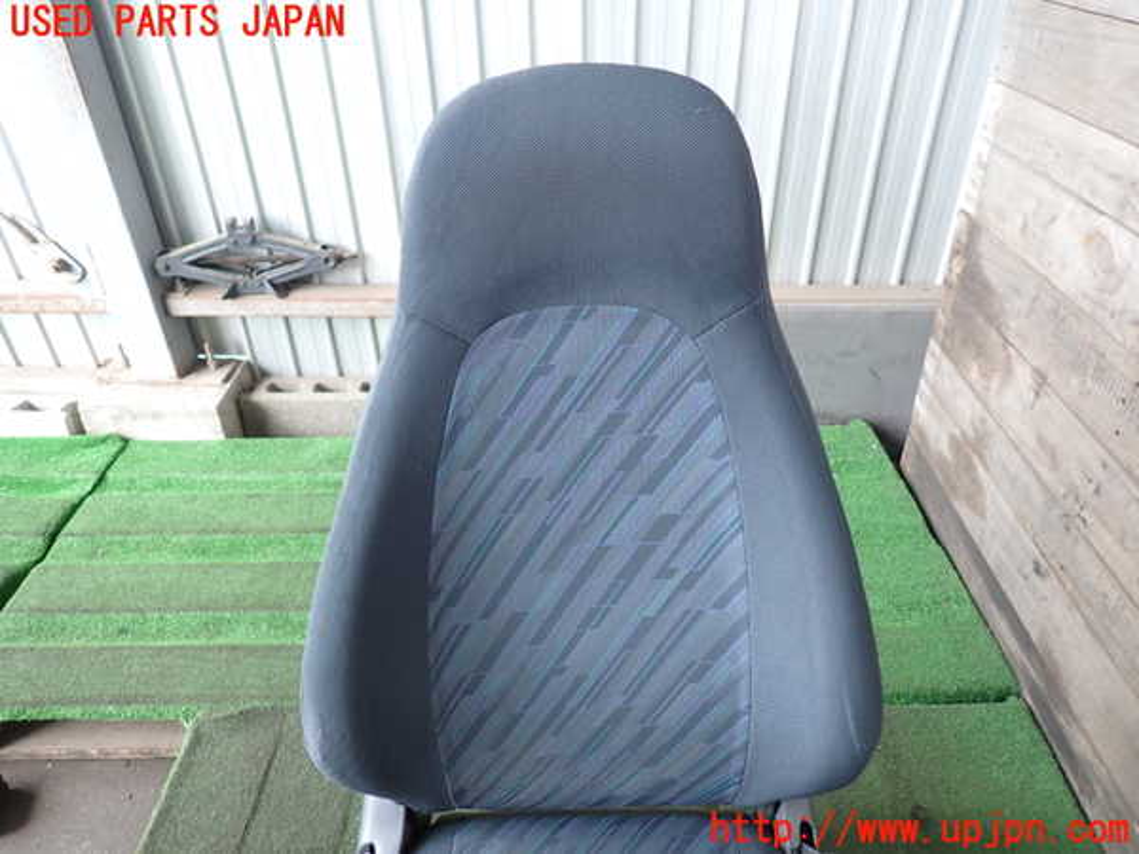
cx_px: 570
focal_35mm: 25
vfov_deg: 54.9
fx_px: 823
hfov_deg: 69.4
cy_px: 427
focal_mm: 4.5
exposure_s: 1/60
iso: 200
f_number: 2
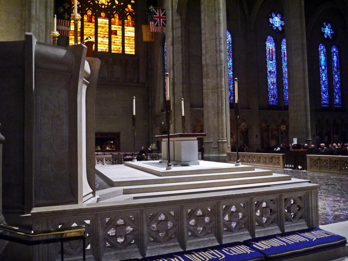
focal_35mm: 28
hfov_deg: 63.4
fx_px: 281
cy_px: 130
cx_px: 174
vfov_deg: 49.7
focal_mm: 14
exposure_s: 1/20
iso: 1600
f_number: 3.5
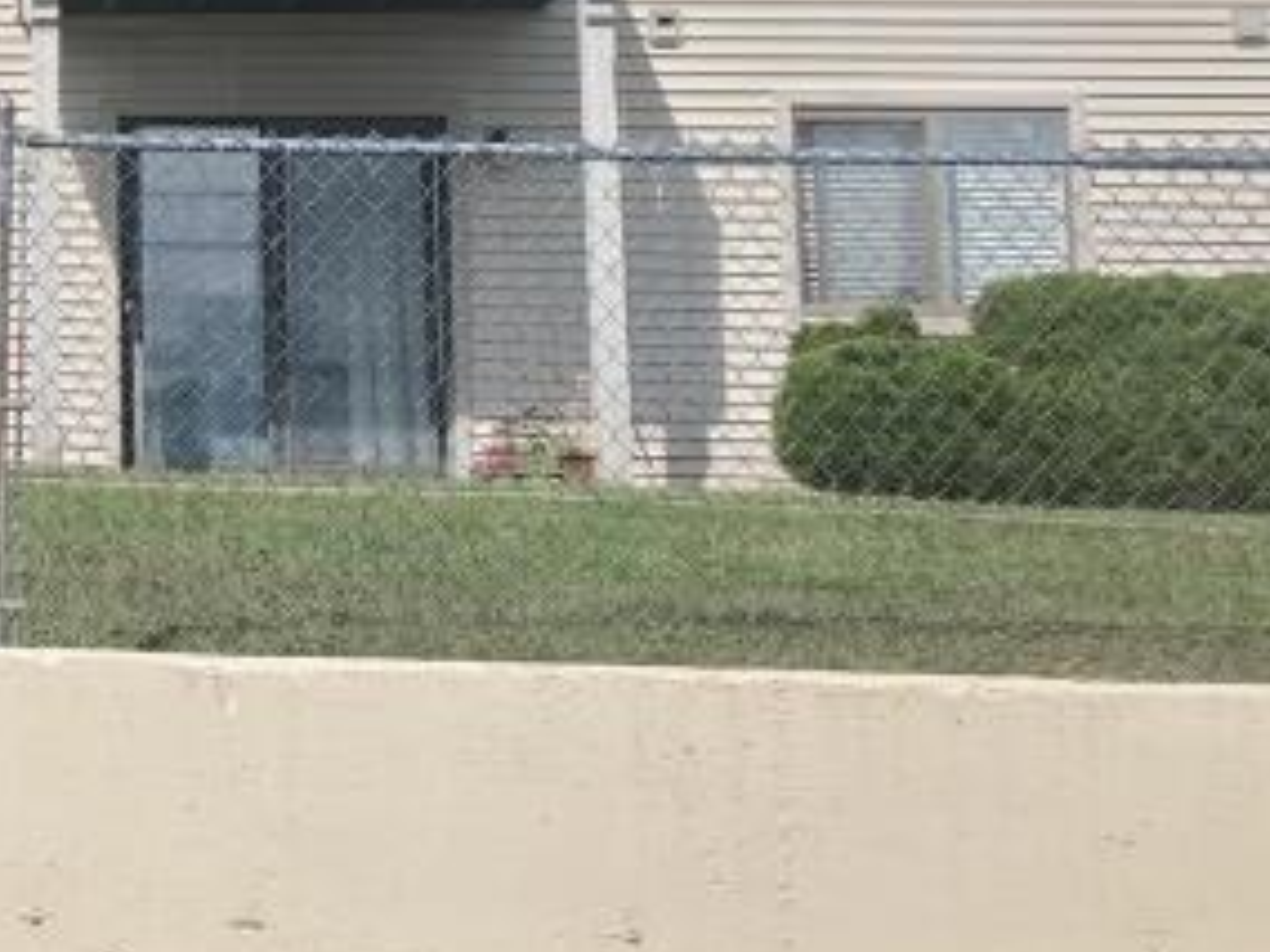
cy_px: 143
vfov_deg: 21.9
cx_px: -224
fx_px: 2421
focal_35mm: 66
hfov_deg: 26.4
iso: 50
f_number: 2.4
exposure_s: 1/1314
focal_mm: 4.3
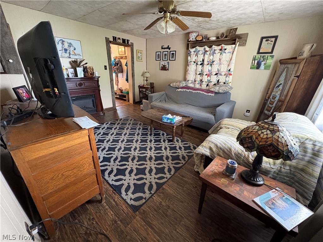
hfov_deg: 102.1
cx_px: 162
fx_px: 131
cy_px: 121
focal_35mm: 14
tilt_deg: -22.2
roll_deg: -1.8
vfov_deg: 85.7
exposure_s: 1/40
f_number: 2.2
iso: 800
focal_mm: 2.22
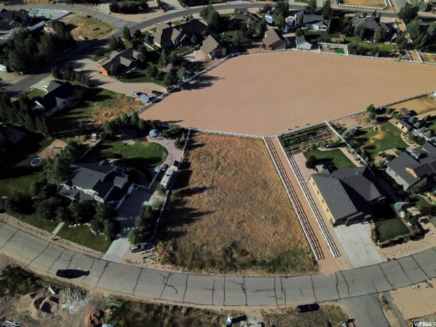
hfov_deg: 67.3
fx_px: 327
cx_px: 218
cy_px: 164
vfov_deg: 53.1
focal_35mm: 26
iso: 100
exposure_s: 1/3610
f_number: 2.2
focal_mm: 4.73
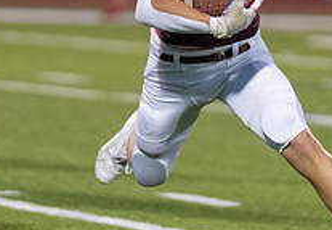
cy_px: 66
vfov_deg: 2.0
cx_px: 179
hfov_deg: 2.9
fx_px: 6481
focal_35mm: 695
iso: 5000
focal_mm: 200
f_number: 2.8
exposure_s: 1/1250
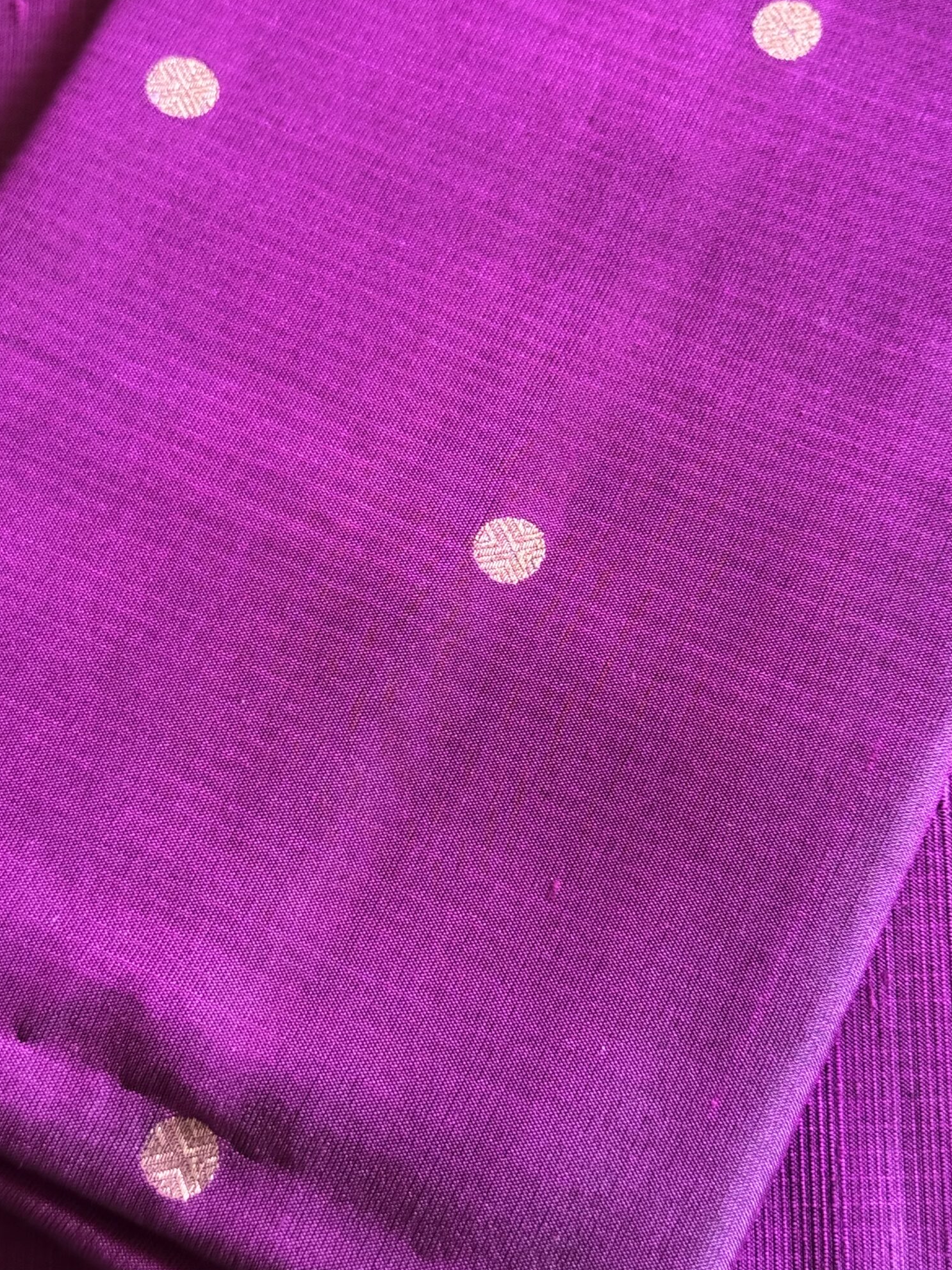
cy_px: 509
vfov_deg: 31.1
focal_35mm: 62
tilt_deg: -69.3
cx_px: 517
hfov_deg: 23.6
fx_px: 2274
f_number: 1.78
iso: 500
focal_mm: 6.76
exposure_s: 1/34
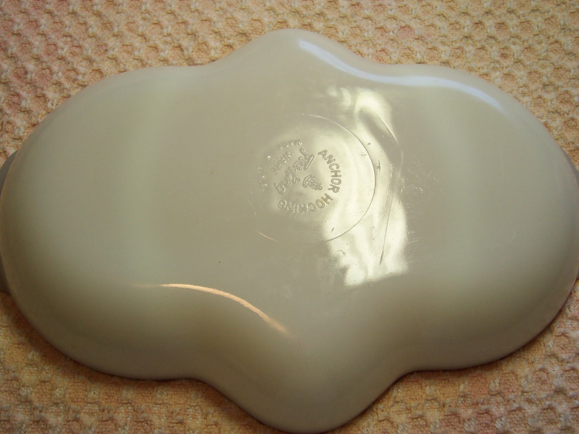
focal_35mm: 37
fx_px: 619
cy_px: 217
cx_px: 290
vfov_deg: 38.7
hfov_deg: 50.1
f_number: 2.8
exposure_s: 1/90
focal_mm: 5.6
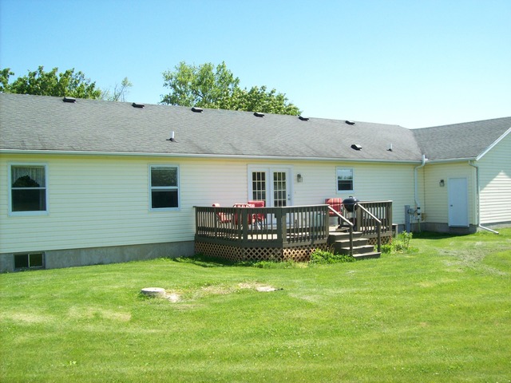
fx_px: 531
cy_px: 192
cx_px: 256
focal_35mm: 36
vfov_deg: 39.7
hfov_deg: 51.4
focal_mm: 6
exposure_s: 1/252
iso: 80
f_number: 4.8
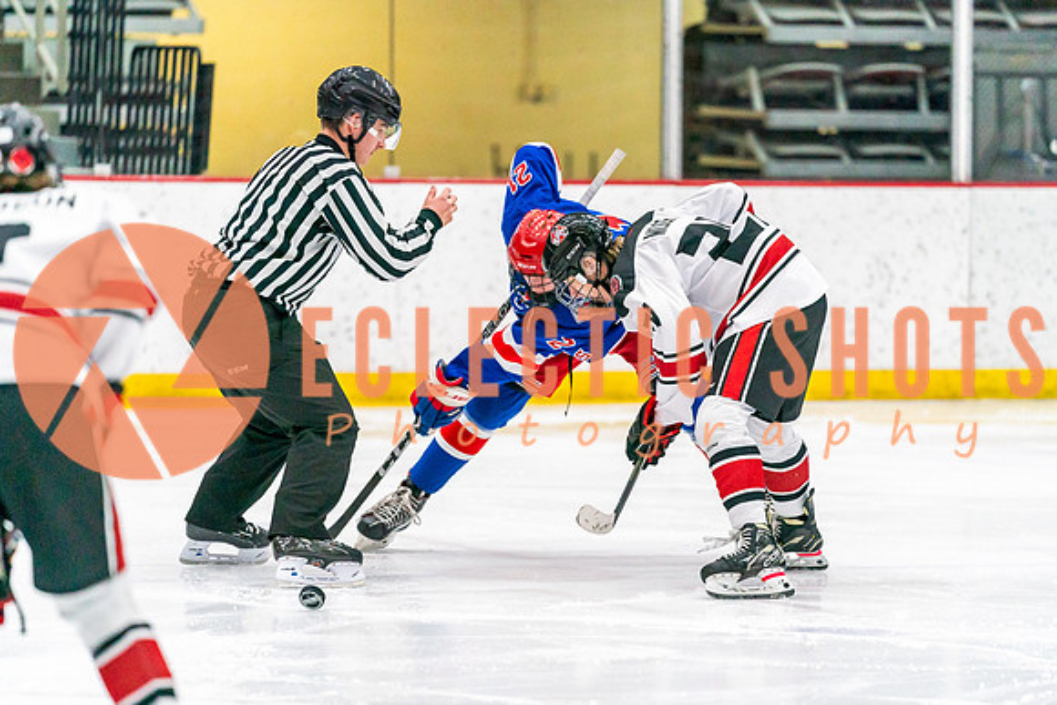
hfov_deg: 9.0
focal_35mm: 228
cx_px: 550
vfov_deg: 6.0
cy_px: 384
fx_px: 6694
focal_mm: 200
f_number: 2.8
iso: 3200
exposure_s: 1/1250
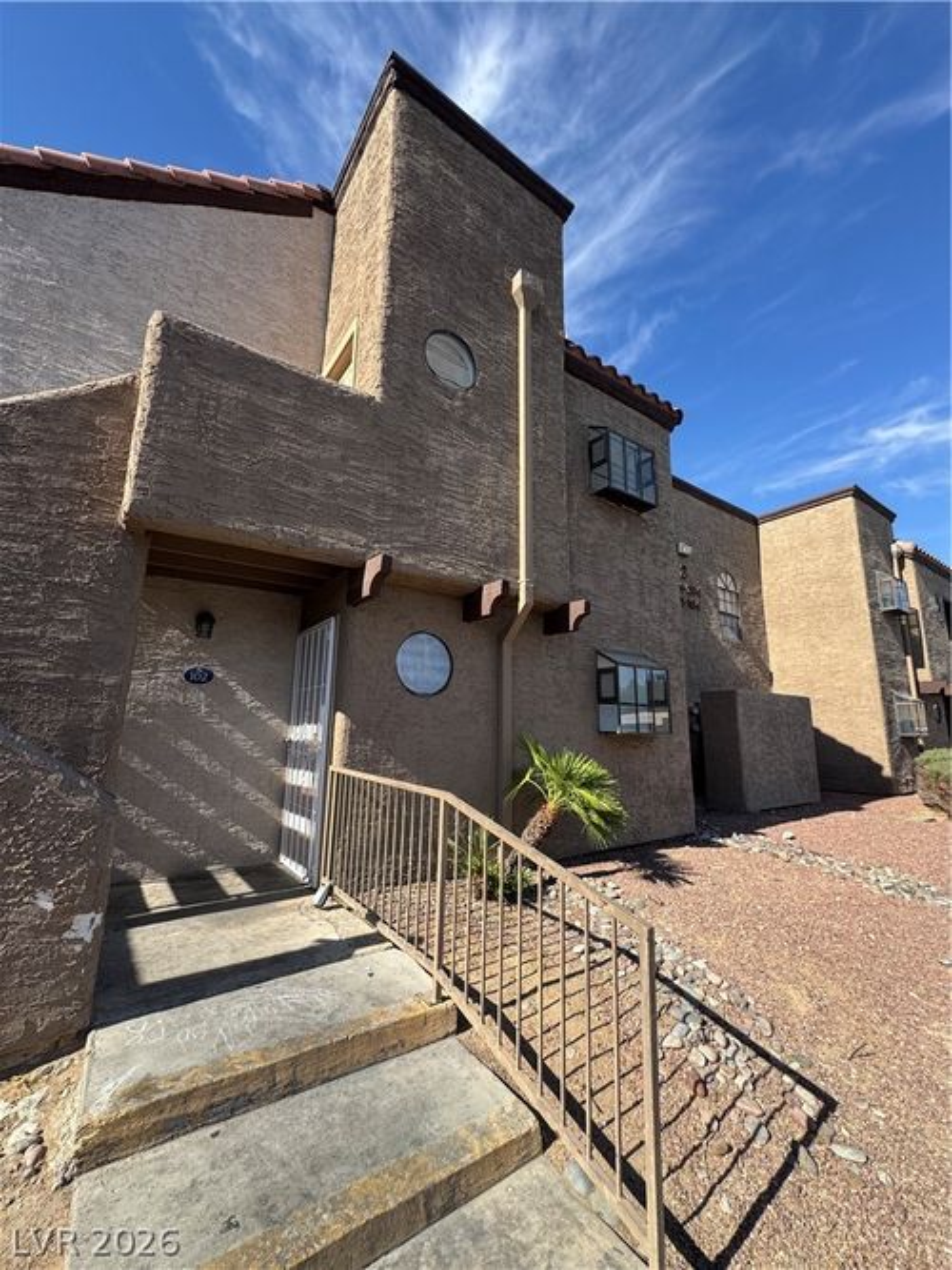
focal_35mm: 14
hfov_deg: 85.7
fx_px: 514
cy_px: 635
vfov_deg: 102.1
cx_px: 476
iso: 50
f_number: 2.2
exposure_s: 1/734
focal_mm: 2.22
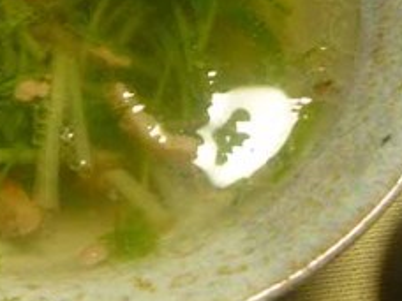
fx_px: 917
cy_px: 29
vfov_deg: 18.4
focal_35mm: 79
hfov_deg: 24.4
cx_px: 90
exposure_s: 1/5
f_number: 2.8
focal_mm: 6
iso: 200
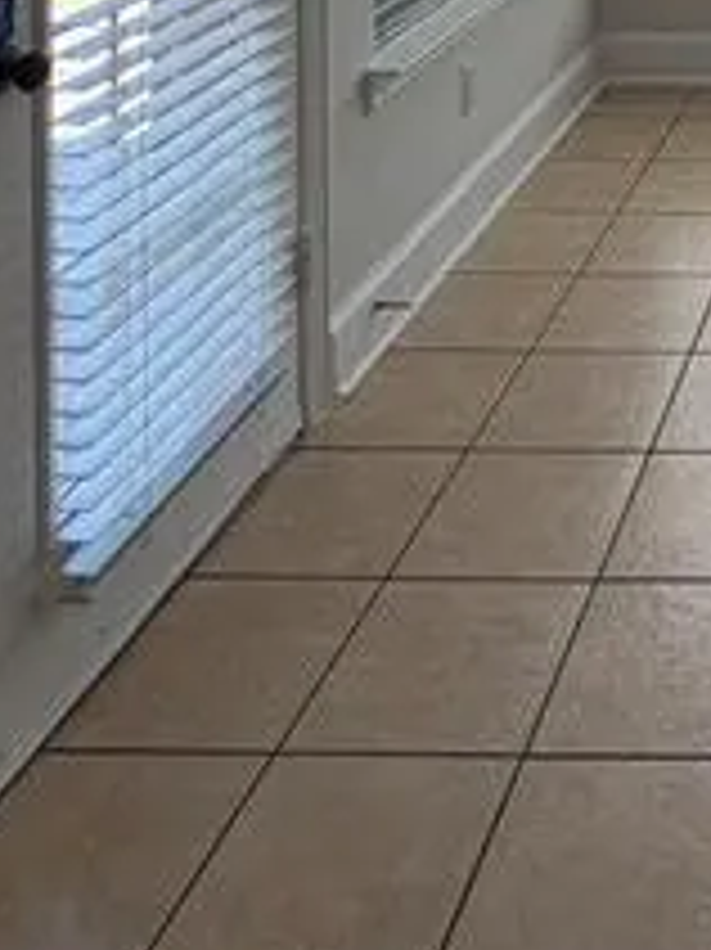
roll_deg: +0.6
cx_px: 981
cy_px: -351
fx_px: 1398
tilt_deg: -0.9
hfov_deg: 24.1
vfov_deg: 28.8
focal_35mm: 51
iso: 64
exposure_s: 1/120
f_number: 2.2
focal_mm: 2.22
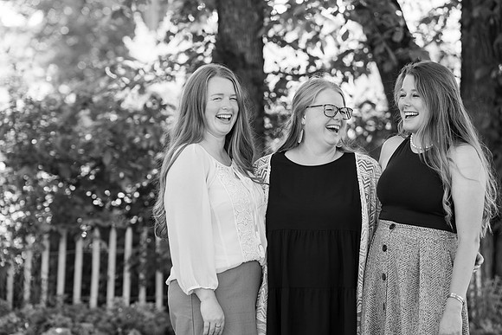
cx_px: 251
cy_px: 168
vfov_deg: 10.6
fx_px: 1799
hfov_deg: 15.9
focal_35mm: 129
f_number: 4
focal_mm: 129
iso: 250
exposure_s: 1/200
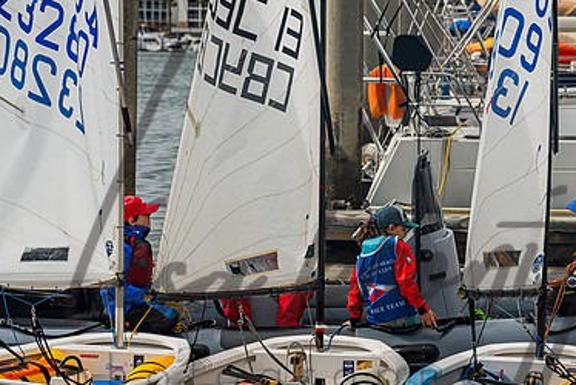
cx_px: 408
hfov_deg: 13.5
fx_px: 2434
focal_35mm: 152
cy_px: 261
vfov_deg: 9.0
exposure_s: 1/1600
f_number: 6.3
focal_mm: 98
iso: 200
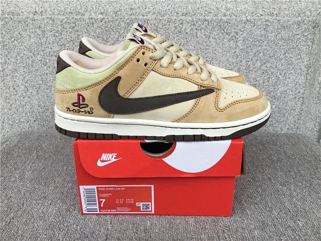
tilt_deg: -19.7
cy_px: 120
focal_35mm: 31
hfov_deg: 58.4
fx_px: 287
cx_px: 160
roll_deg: +0.4
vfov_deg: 45.4
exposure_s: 1/100
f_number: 2.4
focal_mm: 3.3
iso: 32
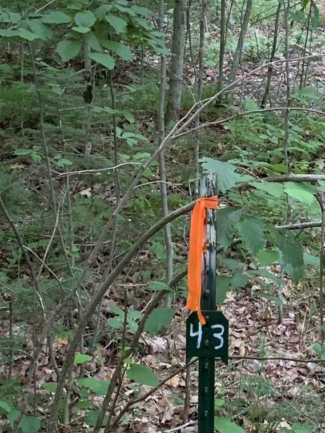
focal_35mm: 79
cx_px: 215
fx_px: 988
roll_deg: +0.1
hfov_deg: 18.6
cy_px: 147
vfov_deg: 24.6
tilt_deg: -14.4
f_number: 1.8
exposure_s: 1/60
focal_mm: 4.25
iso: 320
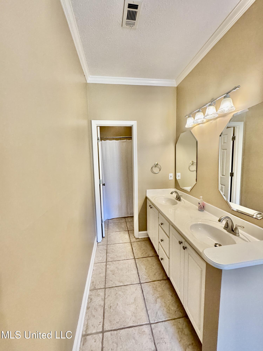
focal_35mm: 14
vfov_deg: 102.1
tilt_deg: -8.0
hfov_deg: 85.7
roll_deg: +1.0
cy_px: 176
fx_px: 142
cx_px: 132
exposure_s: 1/120
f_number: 2.2
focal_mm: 2.22
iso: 320
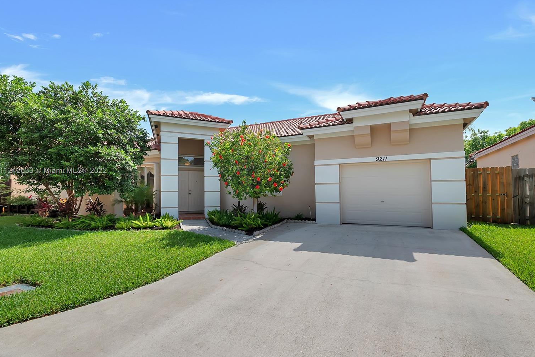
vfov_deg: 73.7
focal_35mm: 16
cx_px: 278
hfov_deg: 96.7
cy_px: 171
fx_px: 238
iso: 100
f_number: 8
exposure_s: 1/250
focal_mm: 10
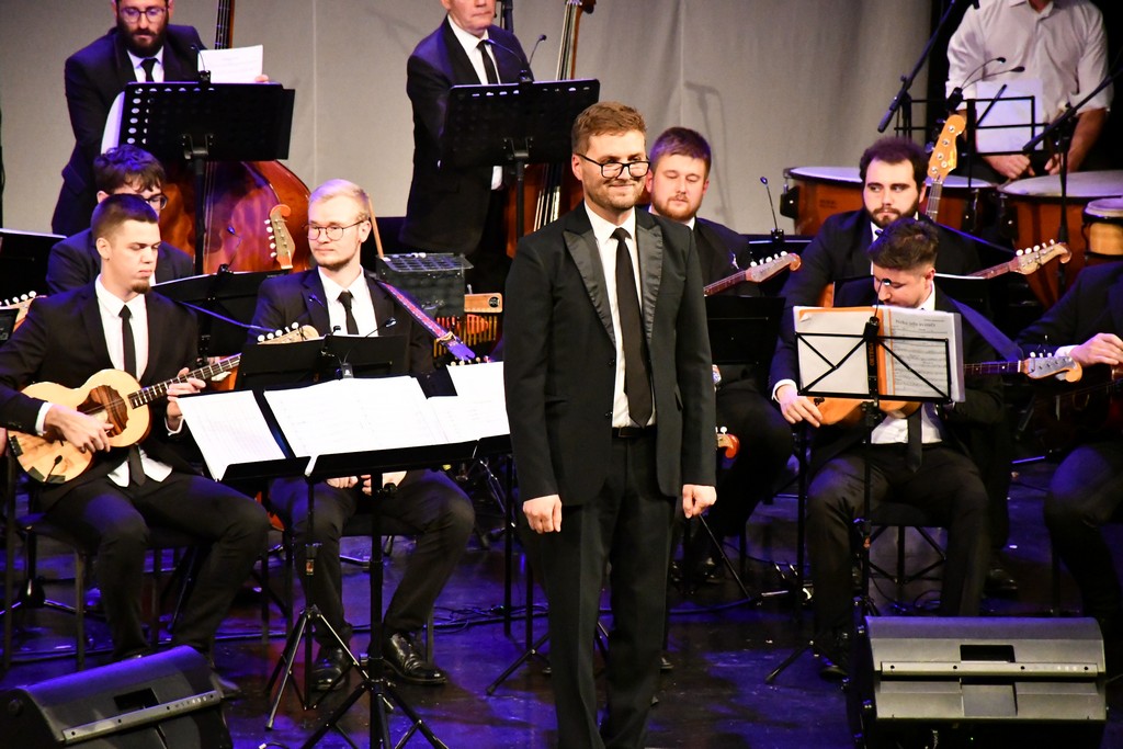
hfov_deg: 9.8
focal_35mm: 210
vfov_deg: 6.5
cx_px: 562
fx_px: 6551
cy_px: 374
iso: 12800
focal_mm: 140
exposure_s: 1/160
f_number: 5.6
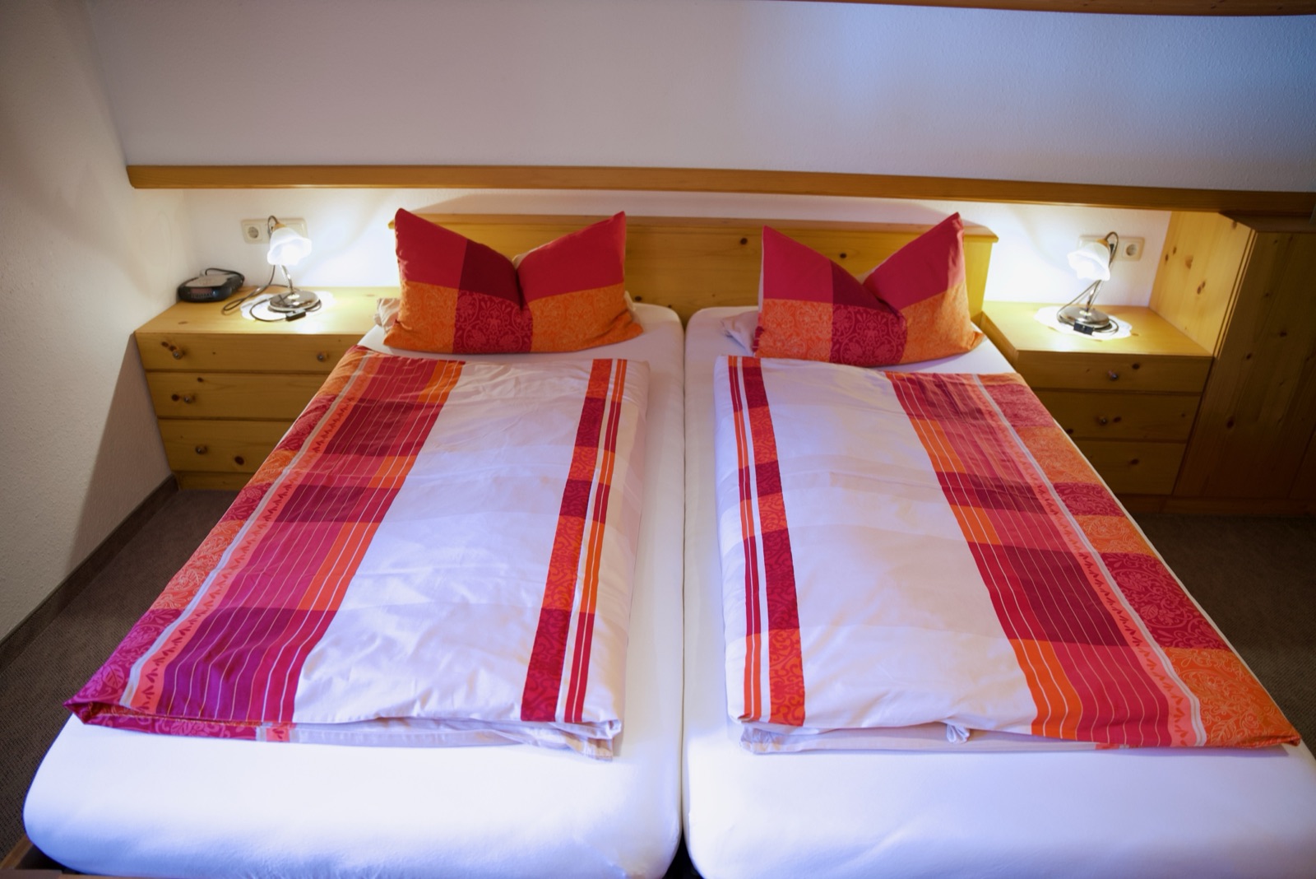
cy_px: 440
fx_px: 878
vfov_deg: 53.2
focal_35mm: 24
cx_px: 658
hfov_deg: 73.7
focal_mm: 24
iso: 640
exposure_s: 1/40
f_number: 2.8
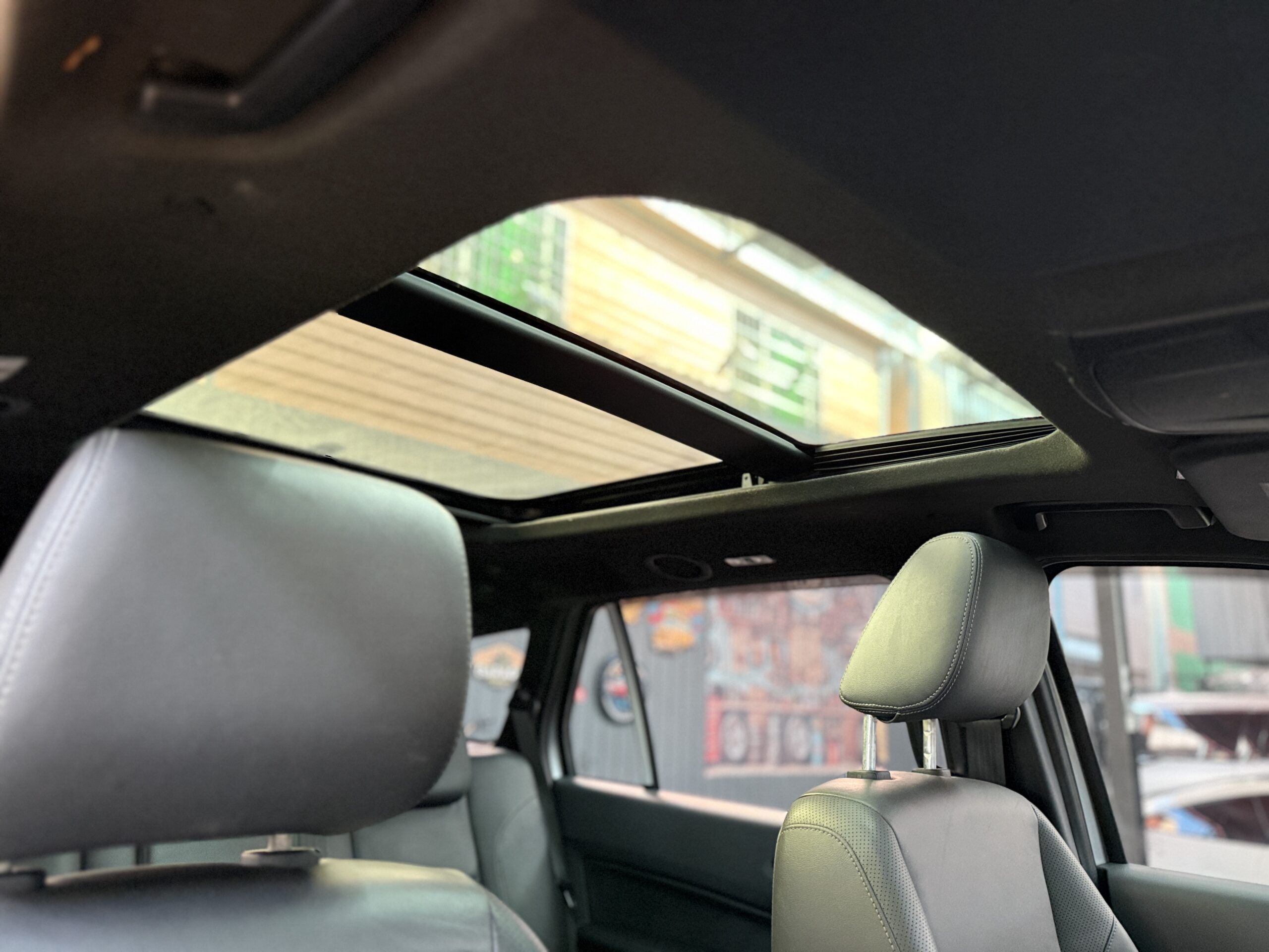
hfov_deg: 71.6
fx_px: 880
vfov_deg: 56.8
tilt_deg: +14.4
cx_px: 634
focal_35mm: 24
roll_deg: -2.3
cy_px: 476
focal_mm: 6.76
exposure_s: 1/60
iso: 800
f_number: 1.78
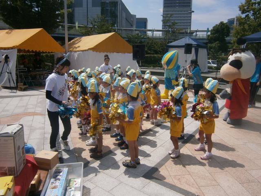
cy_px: 98
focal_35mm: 26
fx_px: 196
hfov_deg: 67.3
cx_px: 130
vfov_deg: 53.1
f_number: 8
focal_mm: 4.7
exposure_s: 1/320
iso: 80
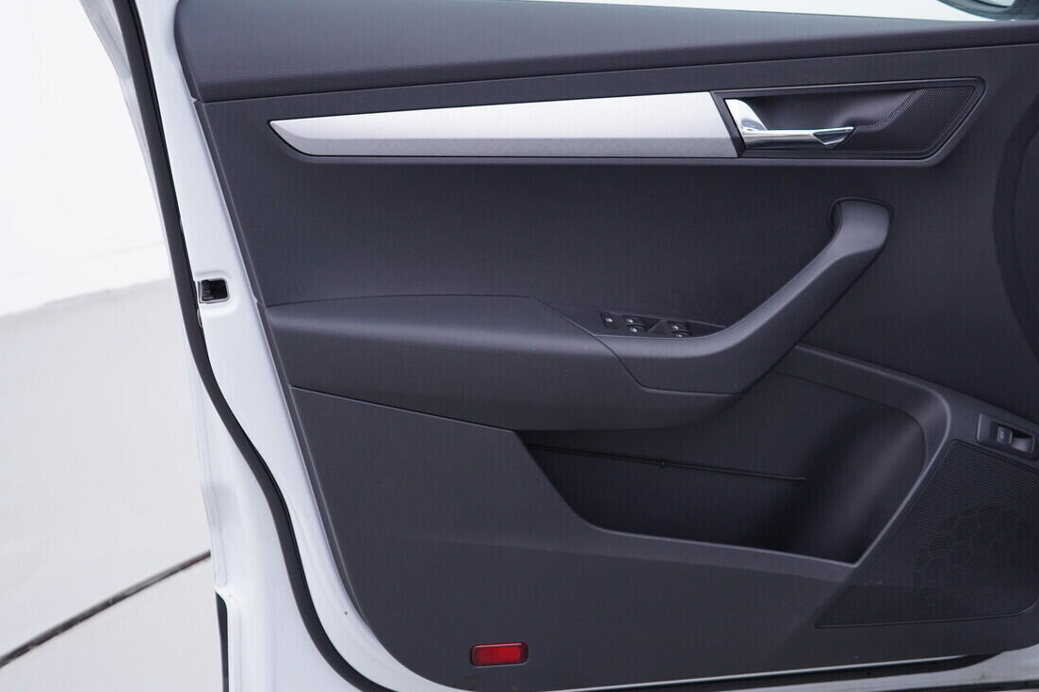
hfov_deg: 41.8
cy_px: 345
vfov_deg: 28.6
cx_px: 589
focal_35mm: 47
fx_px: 1356
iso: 125
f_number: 3.2
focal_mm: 24
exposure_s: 1/50
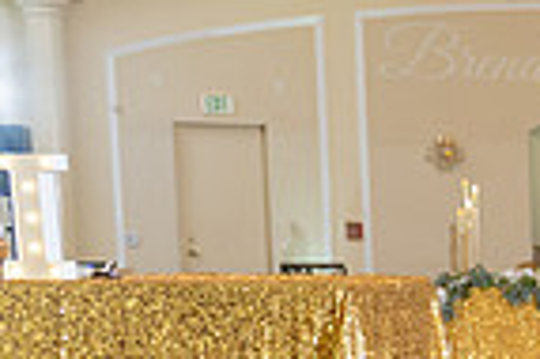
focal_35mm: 117
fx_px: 1753
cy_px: 480
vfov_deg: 11.4
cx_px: 1160
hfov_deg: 14.0
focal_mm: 24
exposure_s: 1/125
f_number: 4
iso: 800
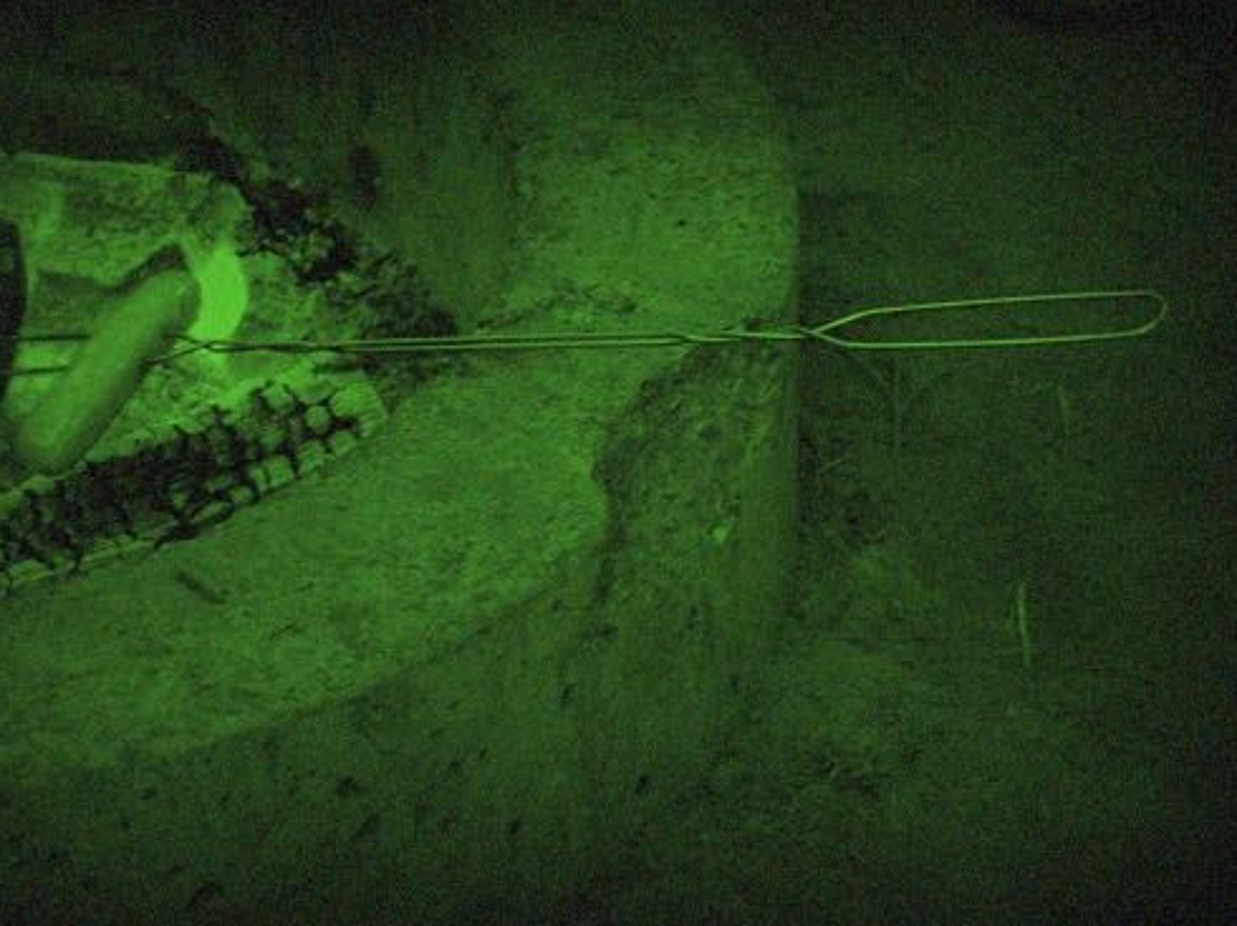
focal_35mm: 124
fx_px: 4413
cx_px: 558
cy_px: 464
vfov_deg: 12.0
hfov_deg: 16.0
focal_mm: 75
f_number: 7.1
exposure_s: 1/50
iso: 800
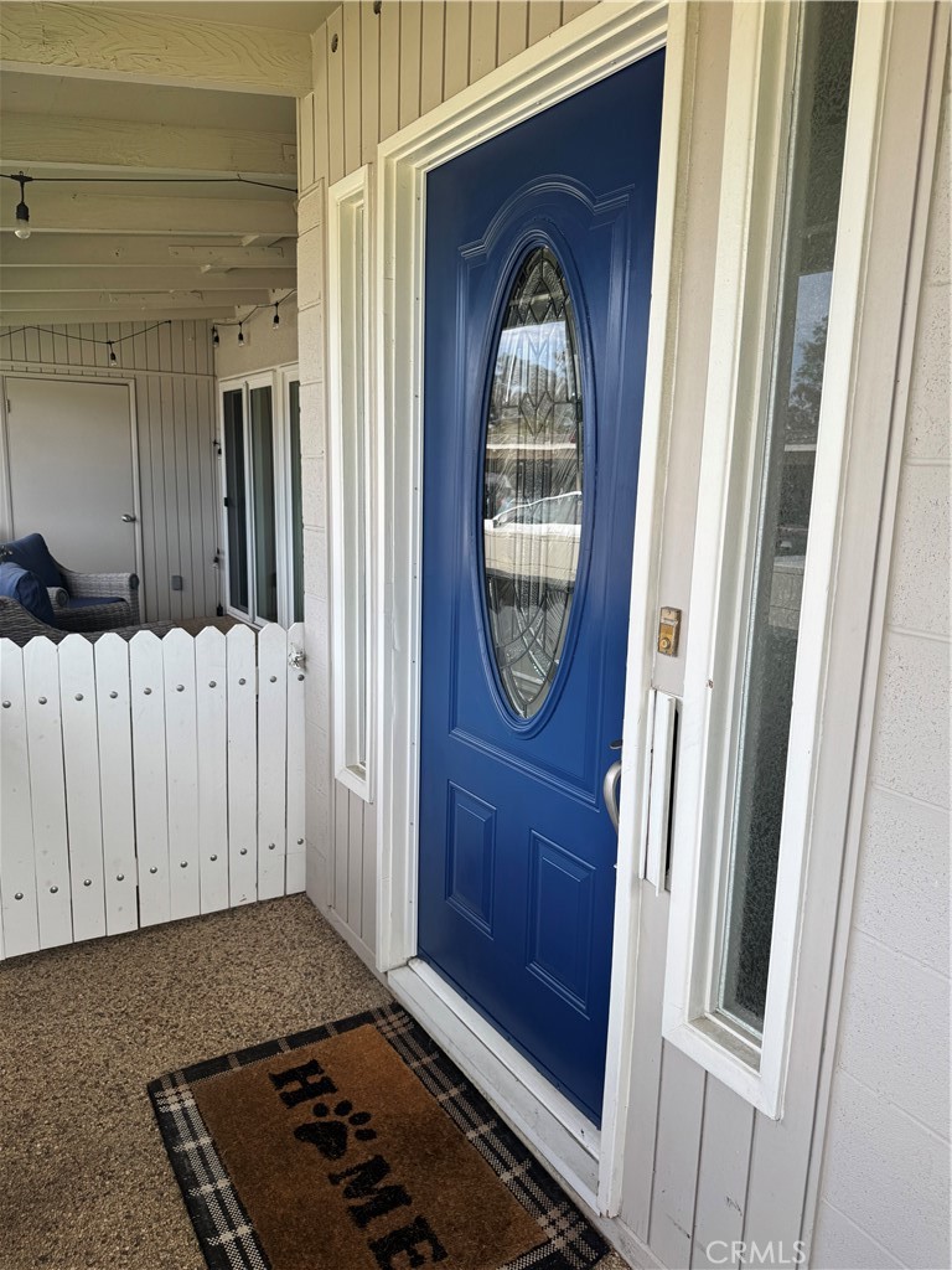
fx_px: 880
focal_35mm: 24
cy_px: 635
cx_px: 476
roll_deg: -1.8
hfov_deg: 56.8
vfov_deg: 71.6
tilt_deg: -10.7
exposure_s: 1/715
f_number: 1.78
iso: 80
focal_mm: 6.76
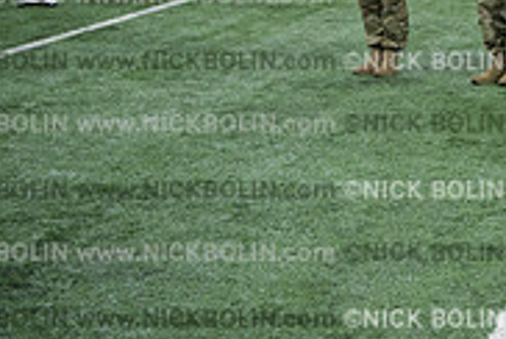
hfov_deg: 16.4
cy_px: -132
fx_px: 1703
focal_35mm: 121
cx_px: 556
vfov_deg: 11.0
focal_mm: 38
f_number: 2.8
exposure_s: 1/1250
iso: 1250
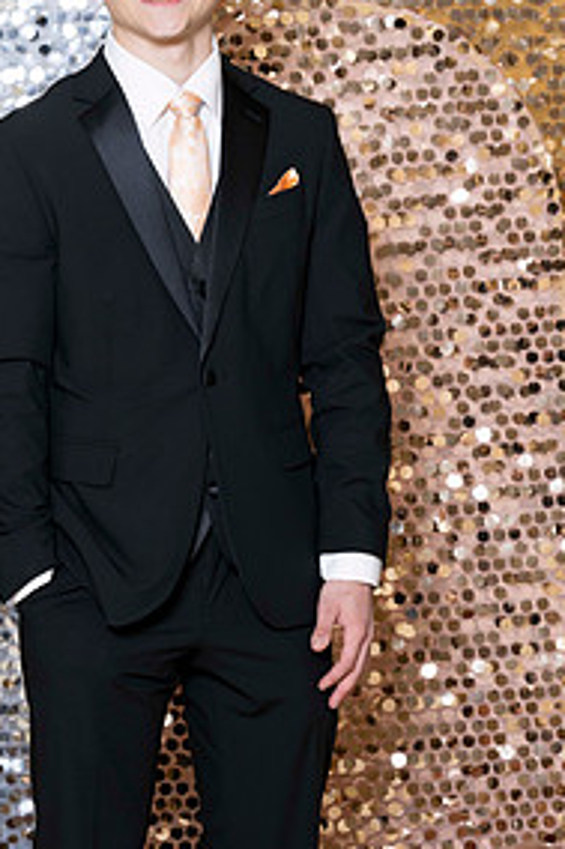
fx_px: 4478
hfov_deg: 7.2
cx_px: 182
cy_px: 269
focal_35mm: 190
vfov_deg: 10.8
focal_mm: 120
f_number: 5.6
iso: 250
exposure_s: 1/200
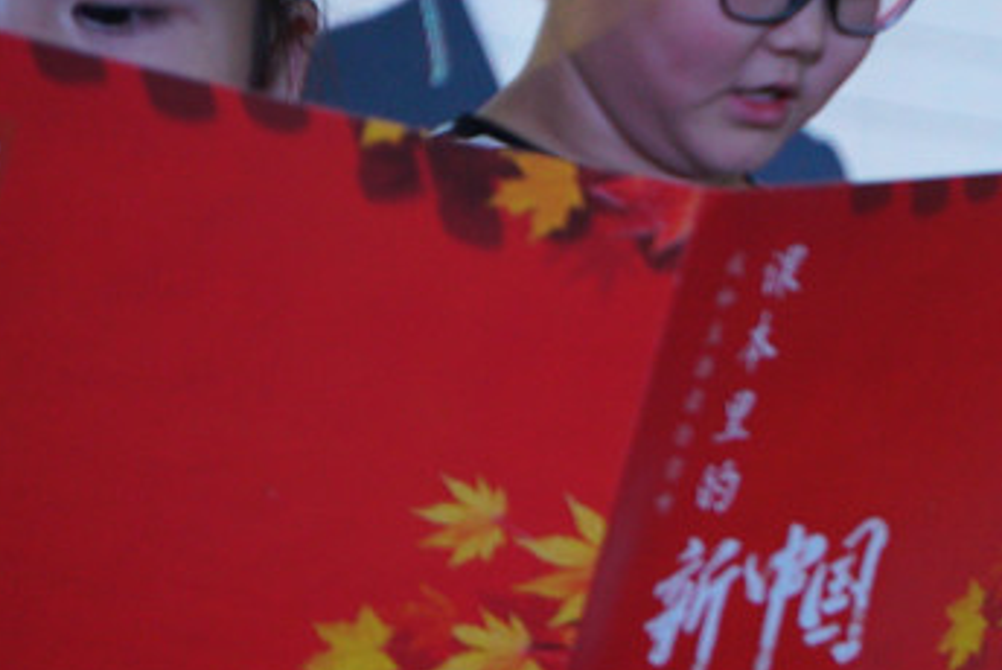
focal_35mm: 244
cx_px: 1724
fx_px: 6797
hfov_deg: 8.2
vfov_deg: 5.6
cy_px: 363
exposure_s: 1/200
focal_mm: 70
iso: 1000
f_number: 7.1
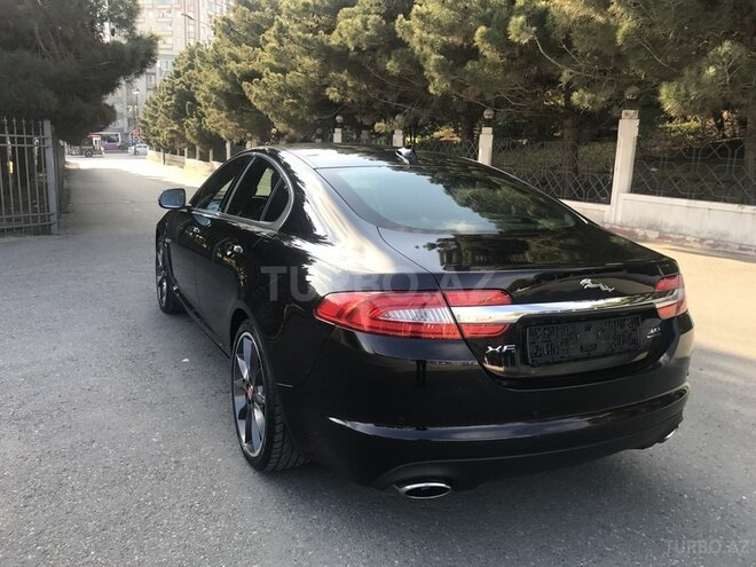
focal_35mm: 28
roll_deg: -1.4
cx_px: 378
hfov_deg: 63.4
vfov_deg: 49.7
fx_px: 612
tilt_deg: -12.4
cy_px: 284
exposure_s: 1/283
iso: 20
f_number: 1.8
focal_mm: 3.99
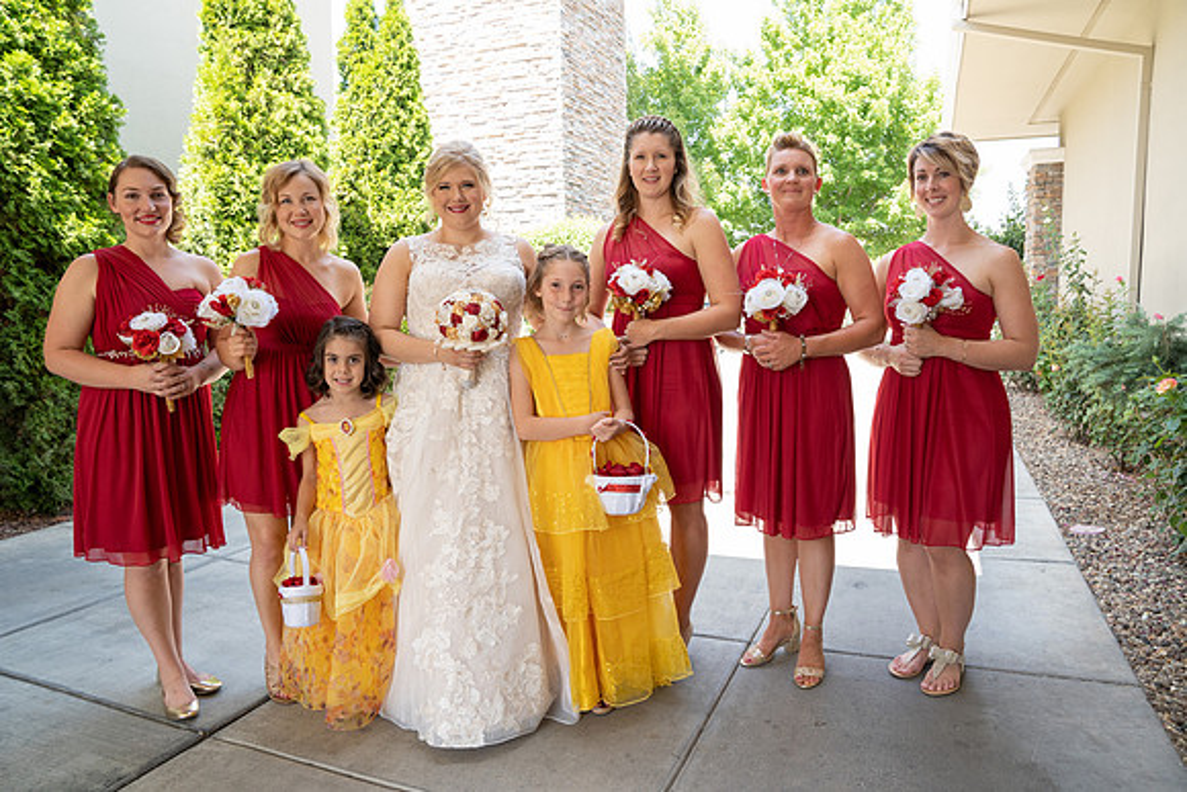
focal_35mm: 24
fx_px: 791
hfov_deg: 73.7
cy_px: 396
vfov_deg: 53.2
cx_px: 594
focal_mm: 24
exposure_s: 1/200
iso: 640
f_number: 5
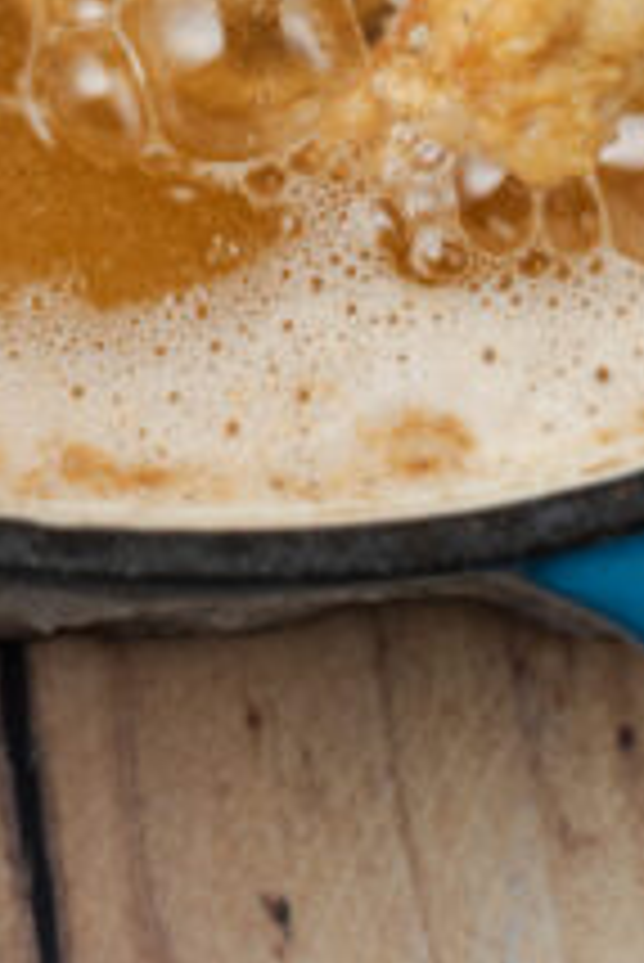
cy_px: -549
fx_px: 4688
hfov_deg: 7.8
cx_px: -212
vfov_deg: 11.2
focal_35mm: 175
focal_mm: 50
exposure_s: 1/50
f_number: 5
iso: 320
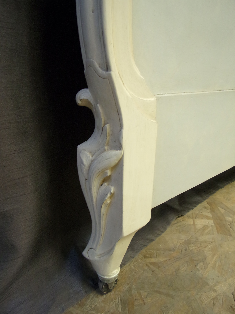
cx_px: 118
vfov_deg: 71.6
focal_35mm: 24
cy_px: 157
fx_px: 217
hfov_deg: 56.8
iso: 200
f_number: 3.3
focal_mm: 4.3
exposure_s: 1/24
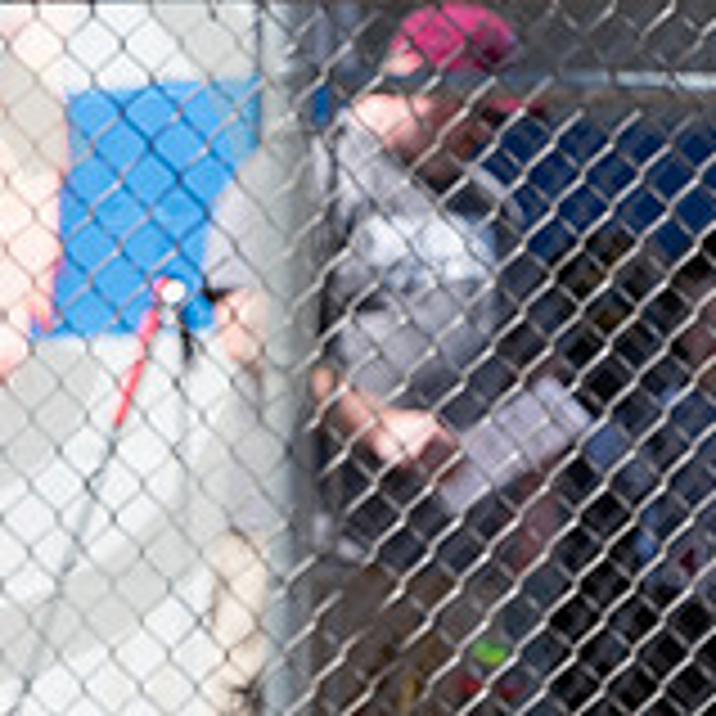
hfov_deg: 3.2
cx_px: -149
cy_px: 439
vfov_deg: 3.2
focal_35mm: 544
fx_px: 12730
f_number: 3.2
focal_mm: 175
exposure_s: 1/2000
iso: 200
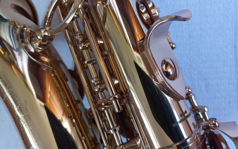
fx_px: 175
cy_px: 64
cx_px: 120
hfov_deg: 68.4
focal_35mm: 27
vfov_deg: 45.9
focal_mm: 4.6
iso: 160
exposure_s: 1/33.3
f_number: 1.8
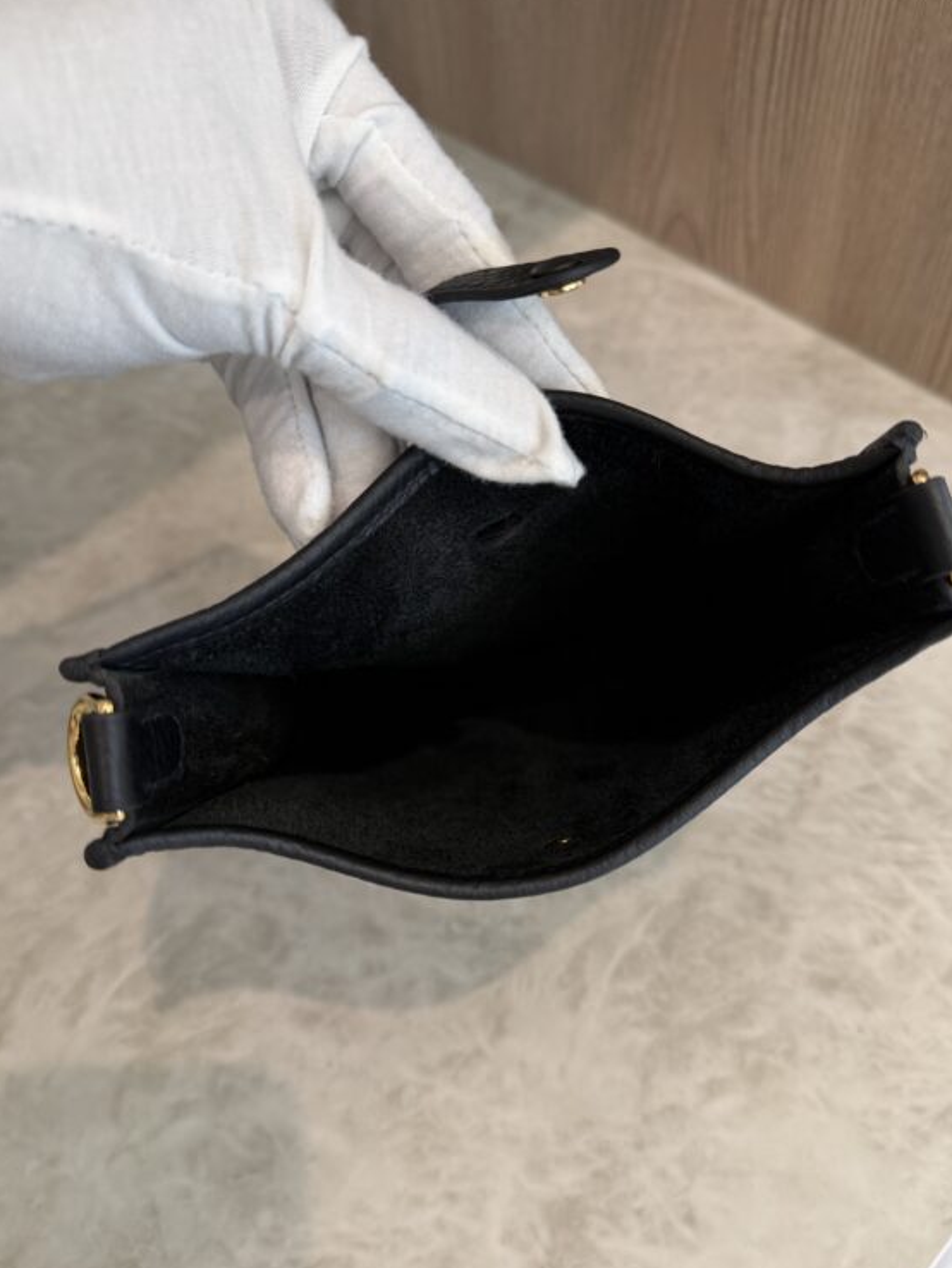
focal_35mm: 26
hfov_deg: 53.1
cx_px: 507
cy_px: 675
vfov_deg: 67.2
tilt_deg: -56.5
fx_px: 953
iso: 200
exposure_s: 1/120
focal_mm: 6.76
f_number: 1.78
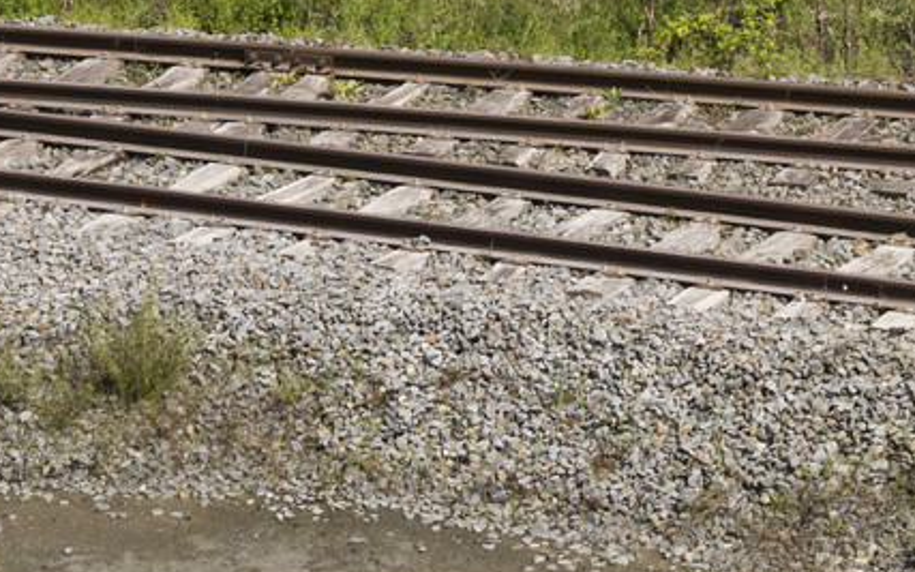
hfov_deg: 8.0
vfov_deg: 4.9
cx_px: 999
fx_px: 6509
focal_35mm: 261
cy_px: -773
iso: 100
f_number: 10
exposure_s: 1/250
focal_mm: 38
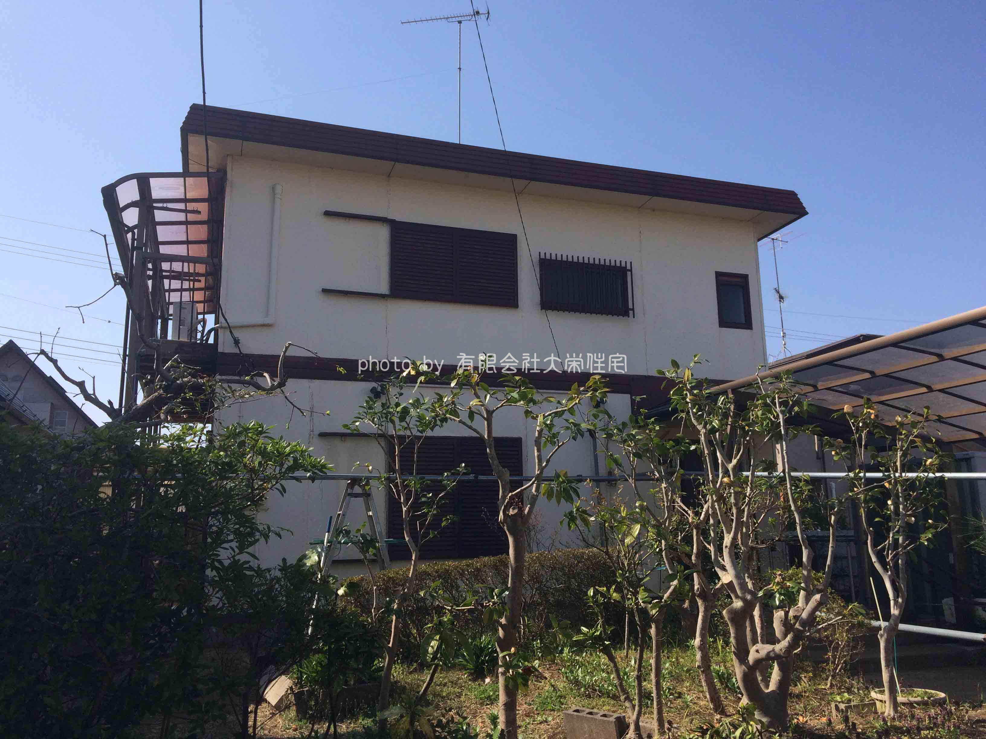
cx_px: 493
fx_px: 826
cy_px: 370
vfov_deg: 48.2
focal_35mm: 29
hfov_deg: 61.7
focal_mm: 4.15
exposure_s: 1/2053
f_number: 2.2
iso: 32
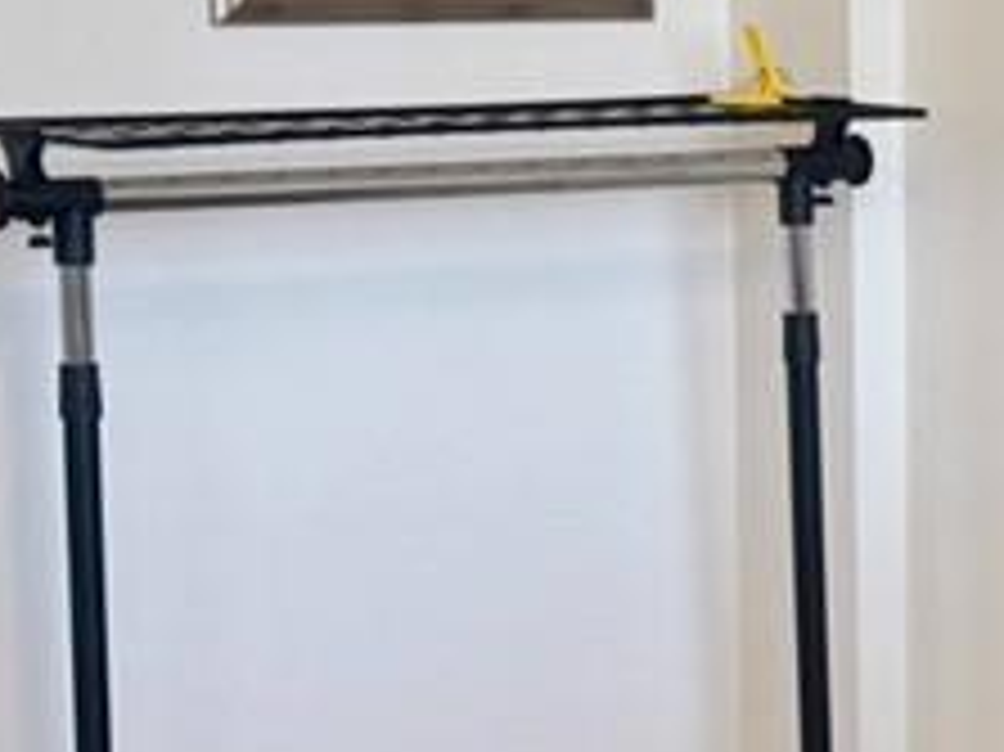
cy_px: 896
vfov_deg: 8.5
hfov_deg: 11.3
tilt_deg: -12.9
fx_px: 4986
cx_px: 1121
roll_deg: -0.2
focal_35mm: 172
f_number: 1.78
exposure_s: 1/60
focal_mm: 6.76
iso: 160
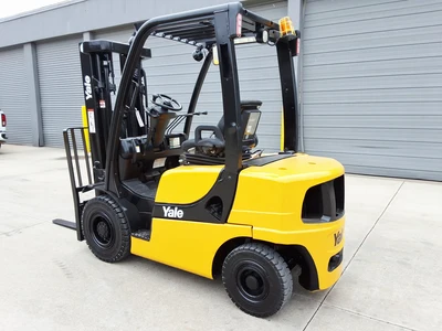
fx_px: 358
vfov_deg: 49.7
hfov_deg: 63.4
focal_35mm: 28
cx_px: 221
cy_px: 166
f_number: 1.9
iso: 32
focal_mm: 2.91
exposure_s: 1/243
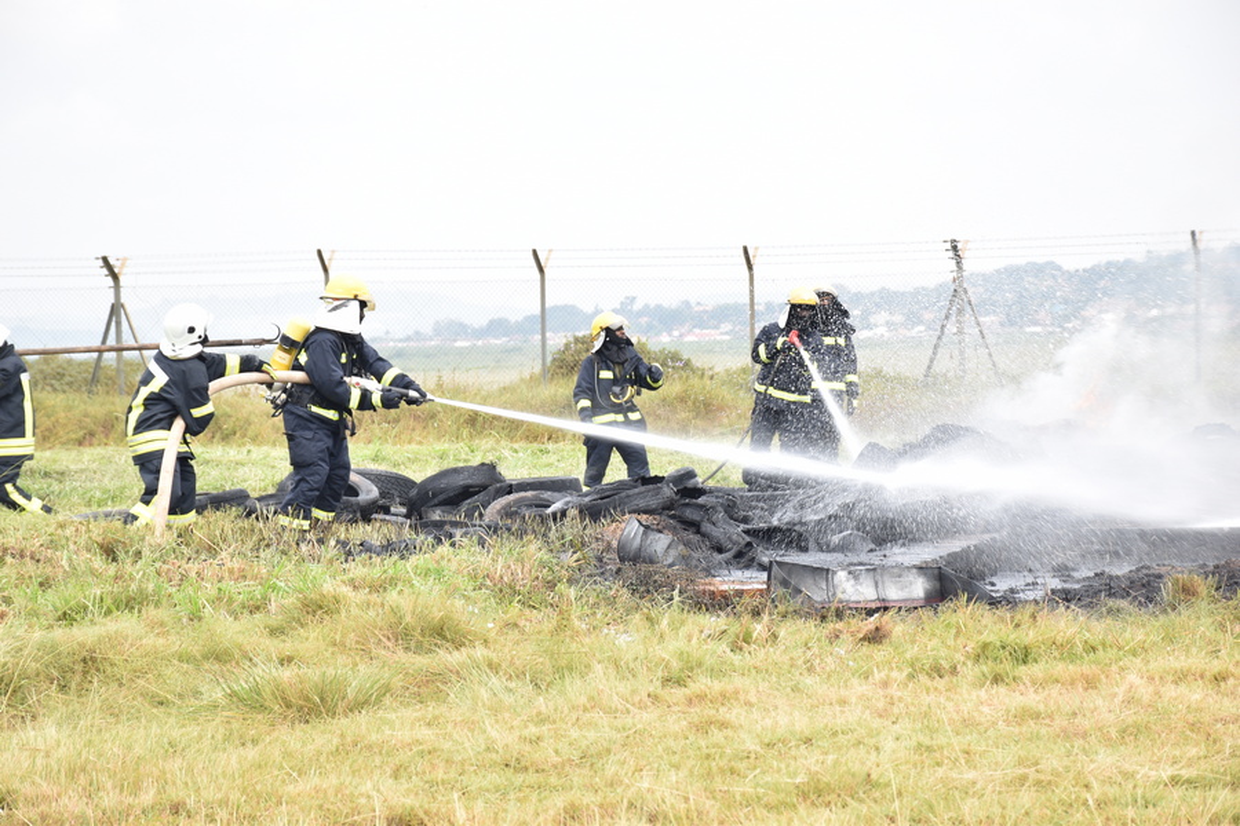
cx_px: 620
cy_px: 413
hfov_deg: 15.2
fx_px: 4650
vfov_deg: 10.2
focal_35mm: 135
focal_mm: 90
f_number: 7.1
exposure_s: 1/125
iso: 100
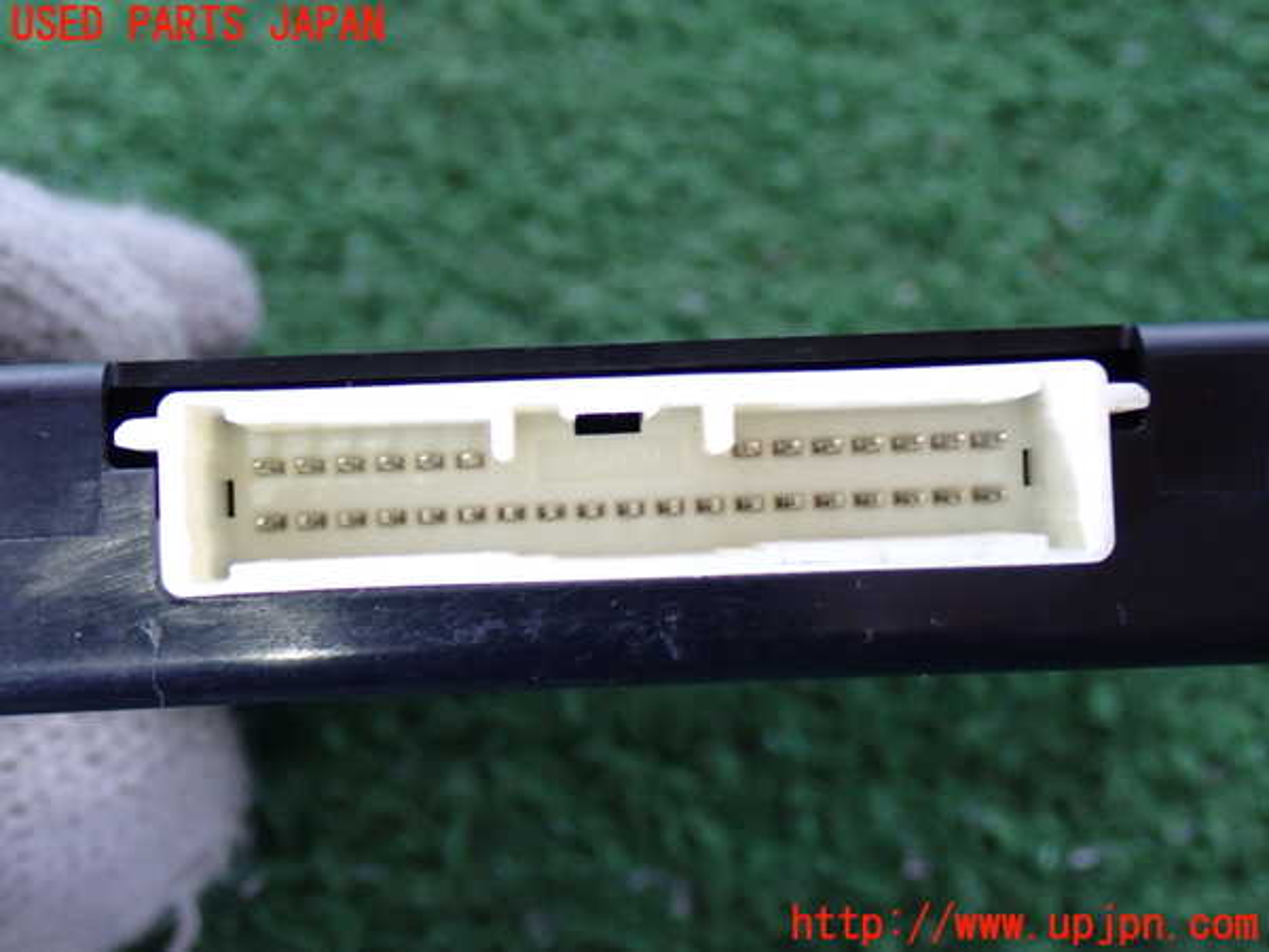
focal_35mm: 67
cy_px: 476
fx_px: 2456
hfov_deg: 29.0
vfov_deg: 21.9
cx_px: 634
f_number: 3.8
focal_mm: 11.88
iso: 800
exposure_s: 1/40
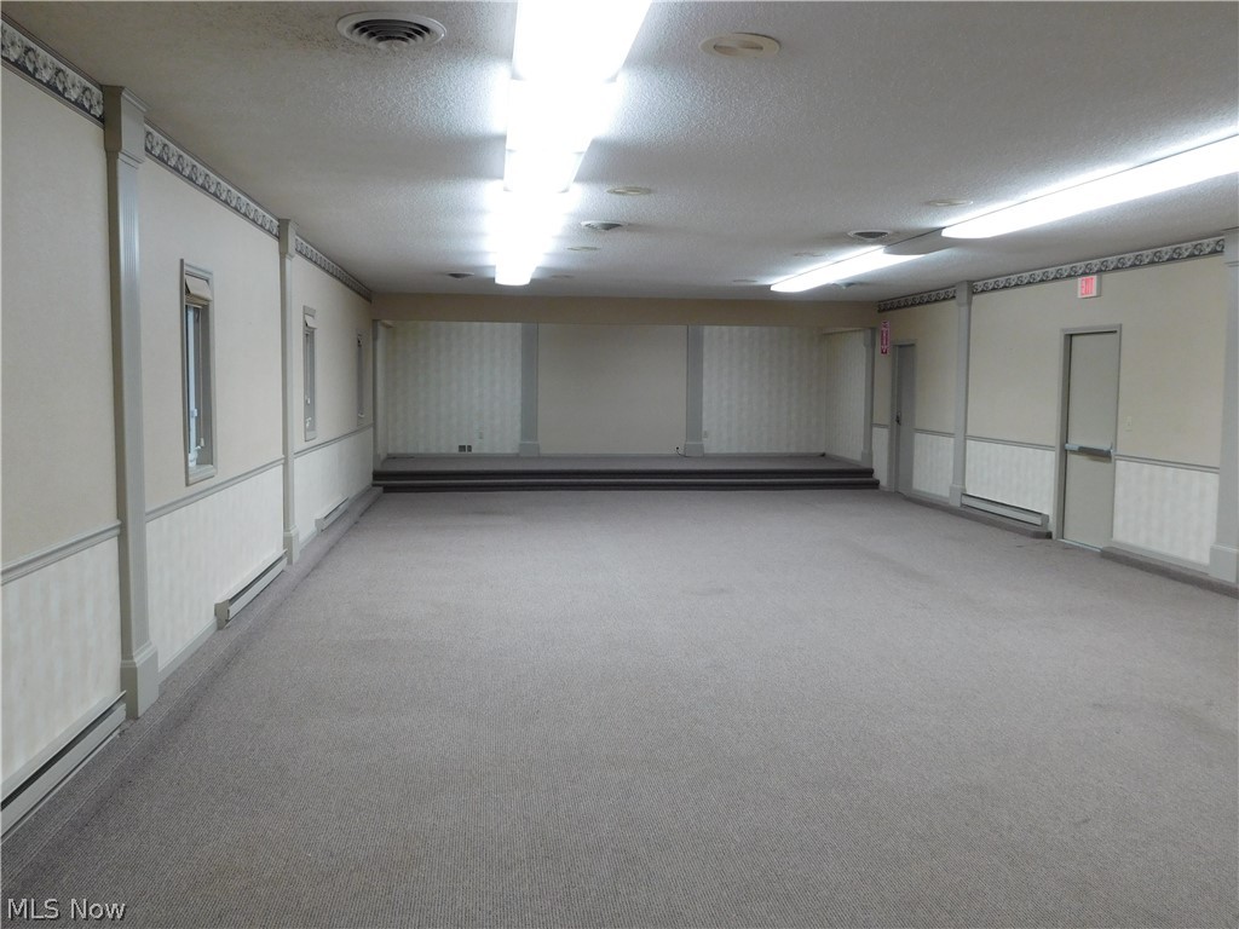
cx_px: 620
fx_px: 1074
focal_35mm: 30
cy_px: 464
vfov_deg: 46.8
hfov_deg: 60.0
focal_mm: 5.3
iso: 200
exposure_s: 1/30
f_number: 3.2
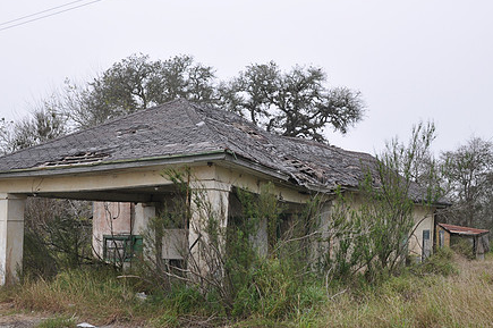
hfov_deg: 41.1
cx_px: 228
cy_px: 166
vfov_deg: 28.0
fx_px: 657
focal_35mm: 48
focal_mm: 24
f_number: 7.1
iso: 200
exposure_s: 1/50
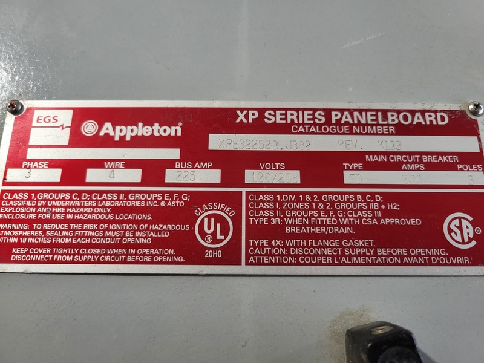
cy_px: 182
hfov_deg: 67.3
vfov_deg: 53.1
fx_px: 364
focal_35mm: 26
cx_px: 242
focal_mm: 5.4
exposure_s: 1/120
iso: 250
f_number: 1.8
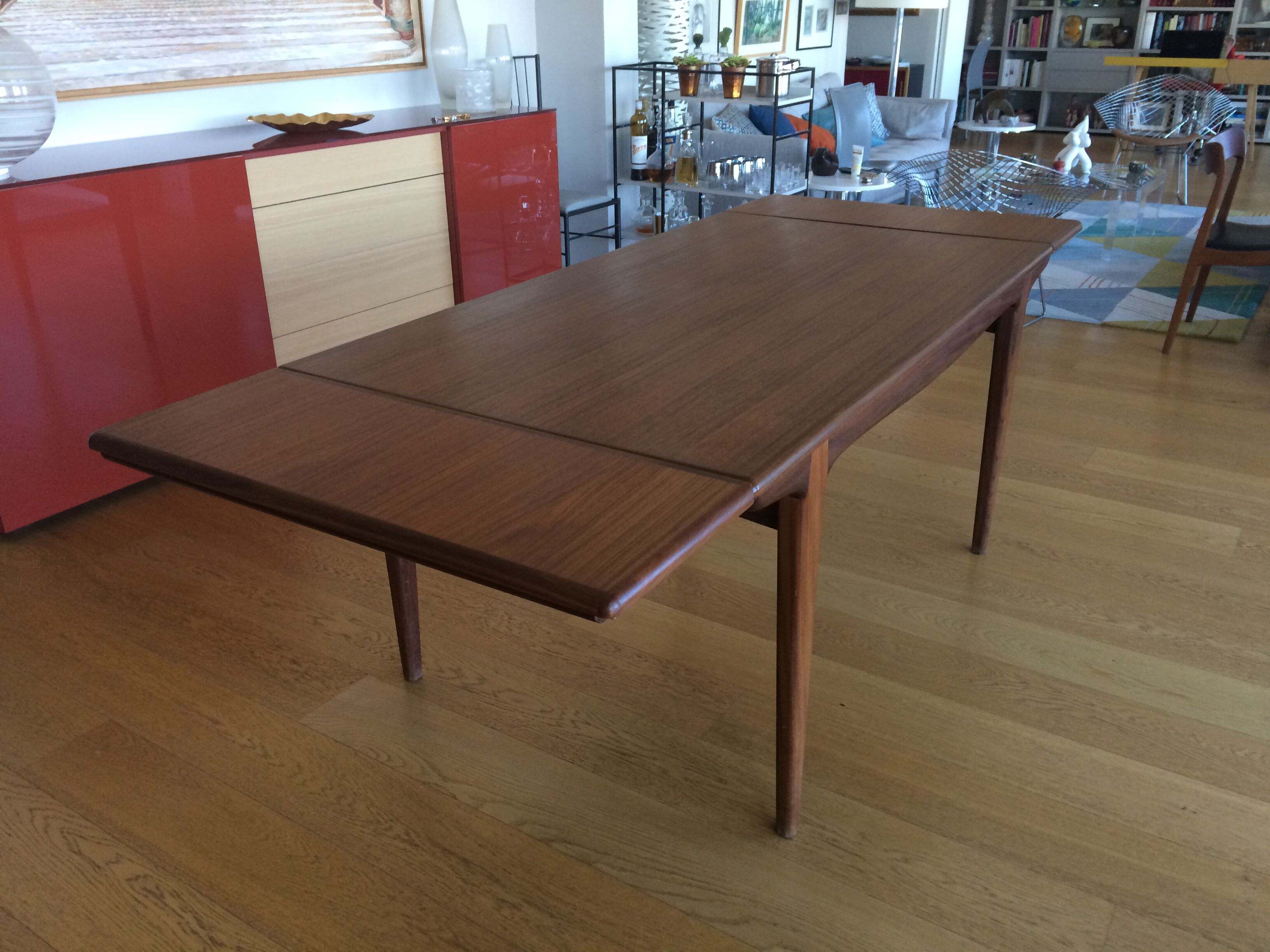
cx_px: 635
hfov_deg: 61.7
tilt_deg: -26.4
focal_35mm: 29
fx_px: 1064
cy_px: 476
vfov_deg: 48.2
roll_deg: -0.3
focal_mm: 4.15
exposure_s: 1/33
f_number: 2.2
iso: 64
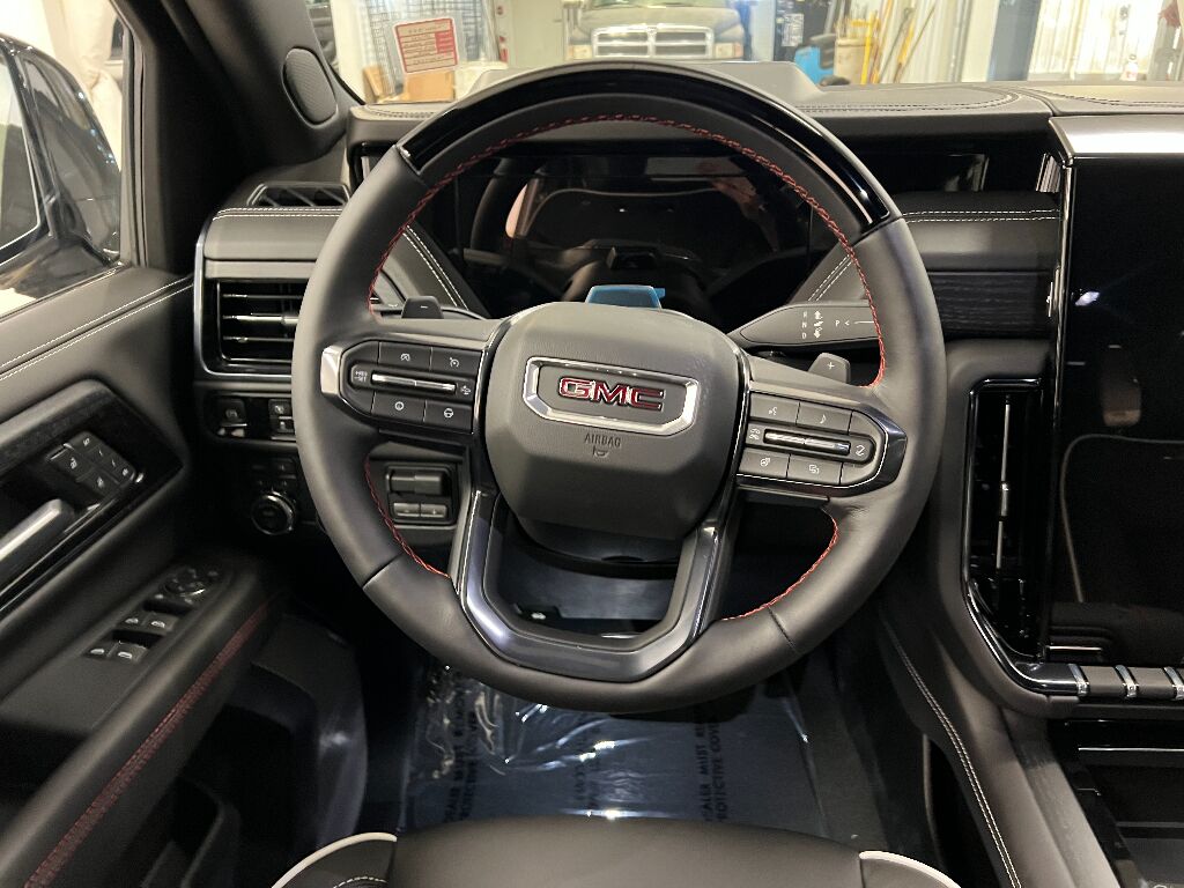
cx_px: 592
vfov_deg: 53.1
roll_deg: +0.9
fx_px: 889
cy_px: 444
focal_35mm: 26
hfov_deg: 67.3
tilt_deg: -28.5
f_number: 1.5
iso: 500
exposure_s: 1/30
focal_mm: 5.7
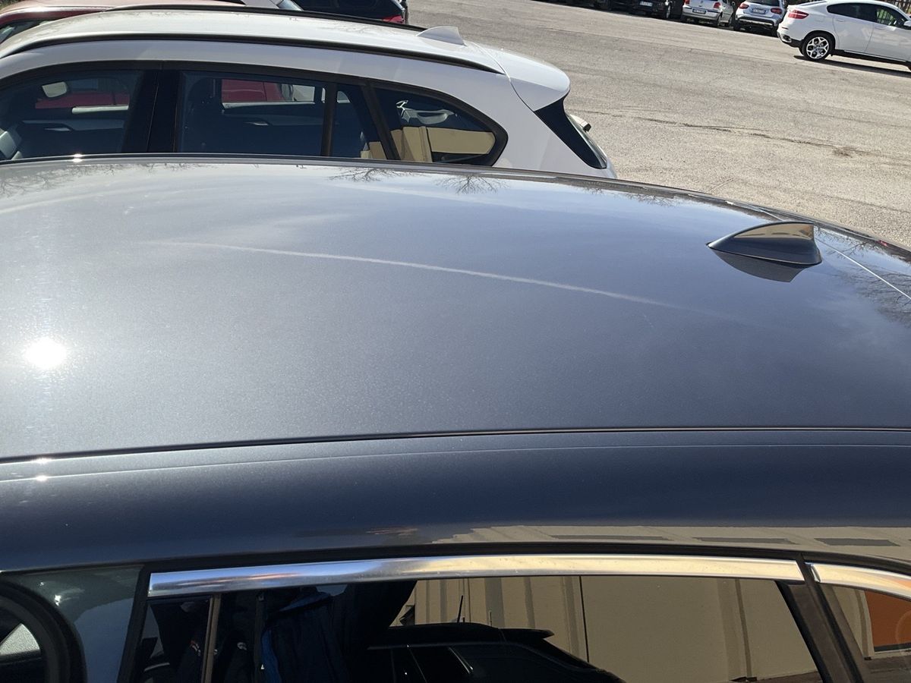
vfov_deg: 48.2
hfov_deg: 61.7
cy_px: 342
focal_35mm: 29
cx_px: 456
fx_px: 763
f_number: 1.8
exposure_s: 1/1912
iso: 25
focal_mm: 3
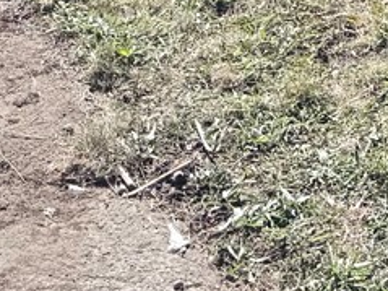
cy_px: -452
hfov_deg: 12.0
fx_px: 1804
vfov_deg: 8.3
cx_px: 477
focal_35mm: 161
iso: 80
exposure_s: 1/5814
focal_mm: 6.76
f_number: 1.78
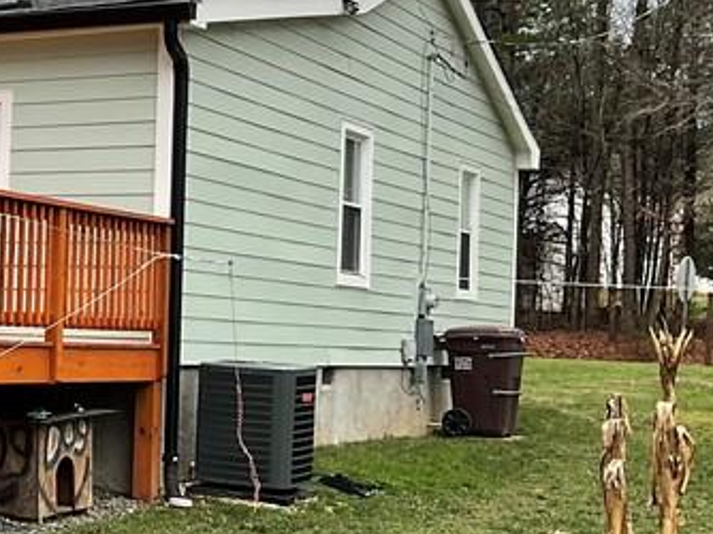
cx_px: -181
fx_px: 1832
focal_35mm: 89
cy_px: 325
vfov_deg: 16.6
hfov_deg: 20.4
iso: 16
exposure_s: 1/303
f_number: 1.8
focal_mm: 3
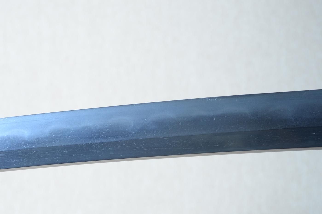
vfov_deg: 10.7
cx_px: 161
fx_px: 1139
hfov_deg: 16.1
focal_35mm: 128
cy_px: 107
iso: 400
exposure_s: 1/1.6
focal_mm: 85
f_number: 11
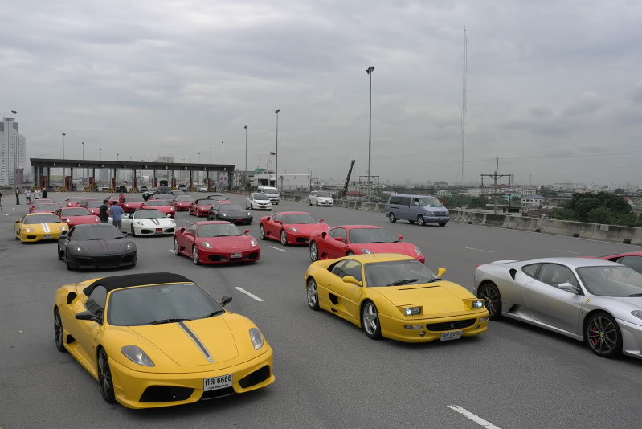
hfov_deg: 54.4
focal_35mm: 35
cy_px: 214
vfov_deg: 37.9
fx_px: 625
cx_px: 321
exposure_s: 1/1250
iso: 200
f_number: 6.3
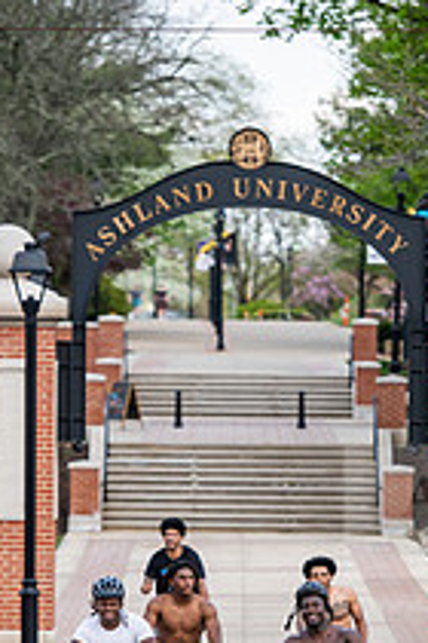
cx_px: 297
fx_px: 5153
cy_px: 637
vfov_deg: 7.1
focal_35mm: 289
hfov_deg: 4.8
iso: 200
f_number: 3.5
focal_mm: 135
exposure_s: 1/640
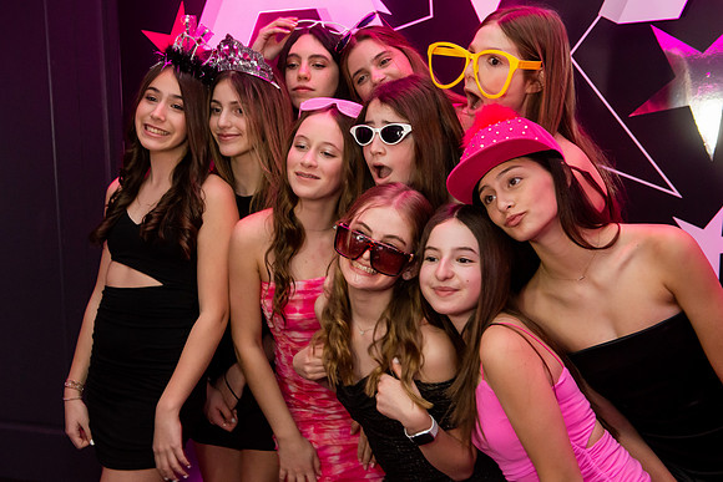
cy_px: 235
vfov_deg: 24.4
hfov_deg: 35.9
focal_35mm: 56
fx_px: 1115
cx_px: 313
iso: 3200
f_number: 4
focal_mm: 48
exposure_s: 1/60
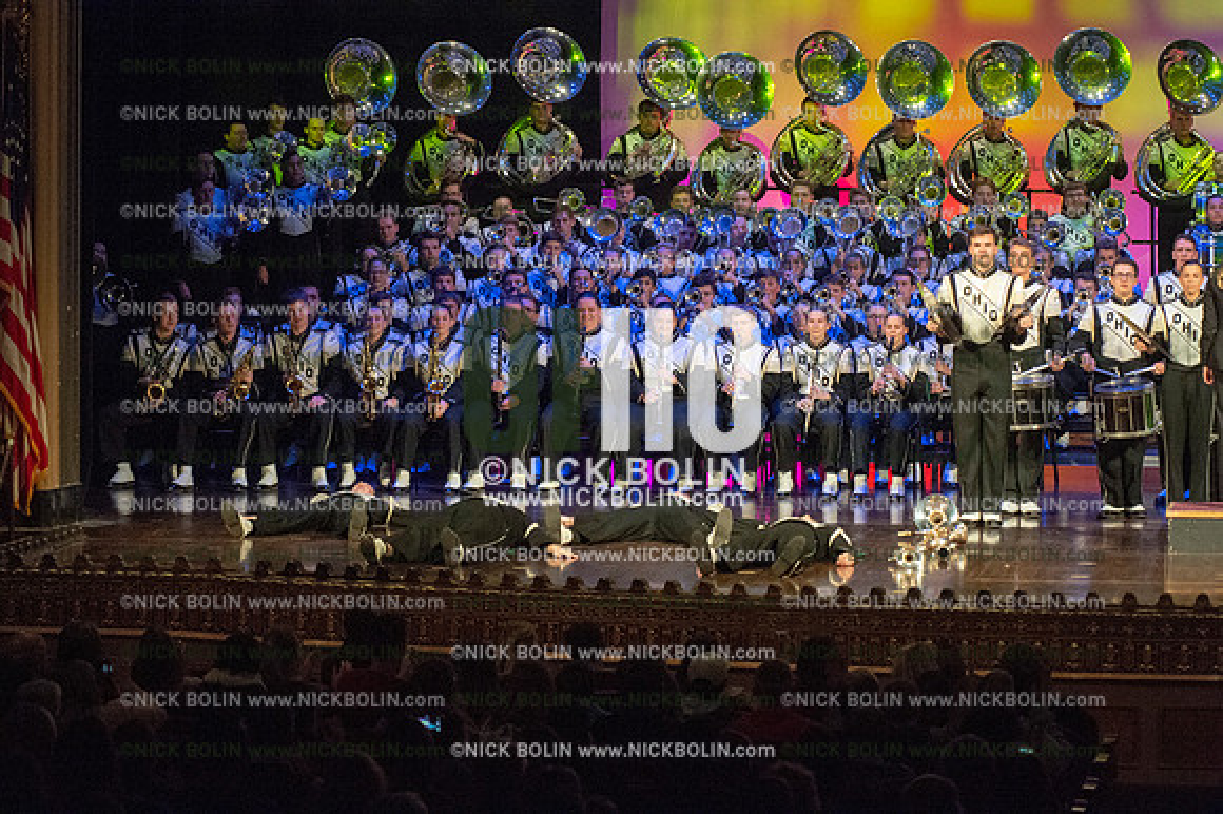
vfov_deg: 9.8
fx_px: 4753
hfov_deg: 14.7
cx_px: 612
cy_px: 407
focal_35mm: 140
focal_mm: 140
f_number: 5.6
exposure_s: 1/400
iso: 8000
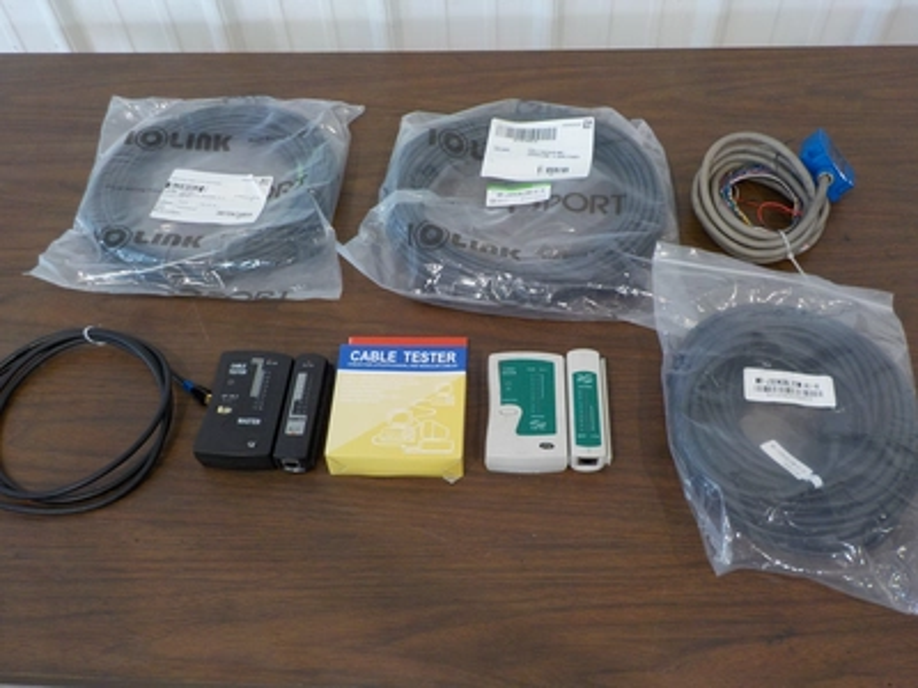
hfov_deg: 60.0
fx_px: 796
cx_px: 459
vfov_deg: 46.8
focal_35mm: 30
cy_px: 344
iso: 160
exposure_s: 1/30
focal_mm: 4.1
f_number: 3.3
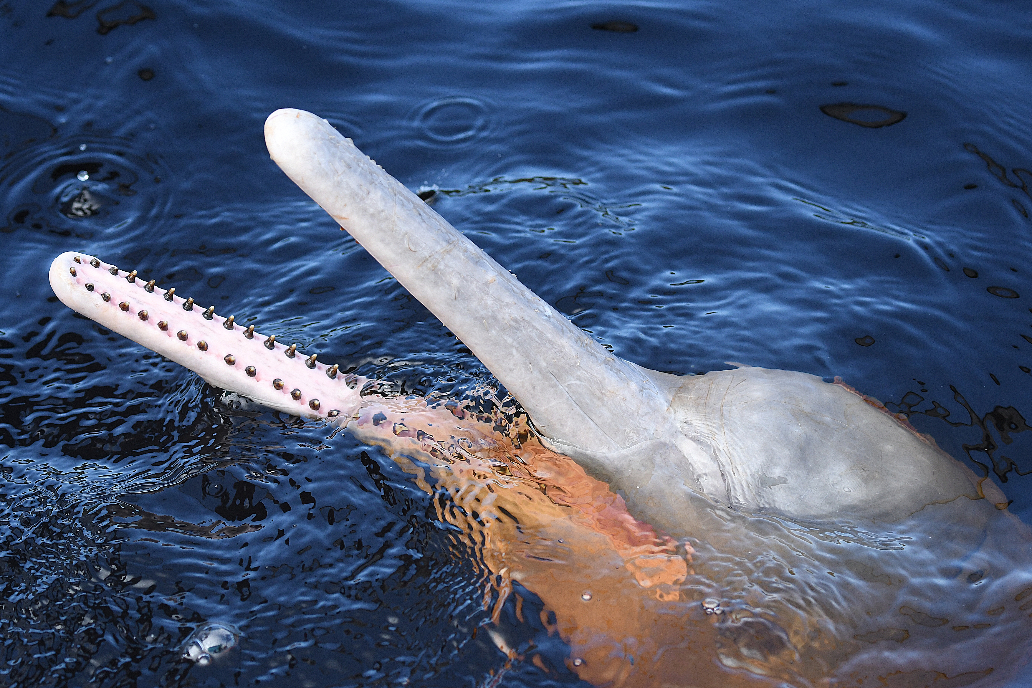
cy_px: 344
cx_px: 516
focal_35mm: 232
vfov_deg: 5.9
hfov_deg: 8.9
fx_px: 6664
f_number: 5.6
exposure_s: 1/1250
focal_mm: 155
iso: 1250
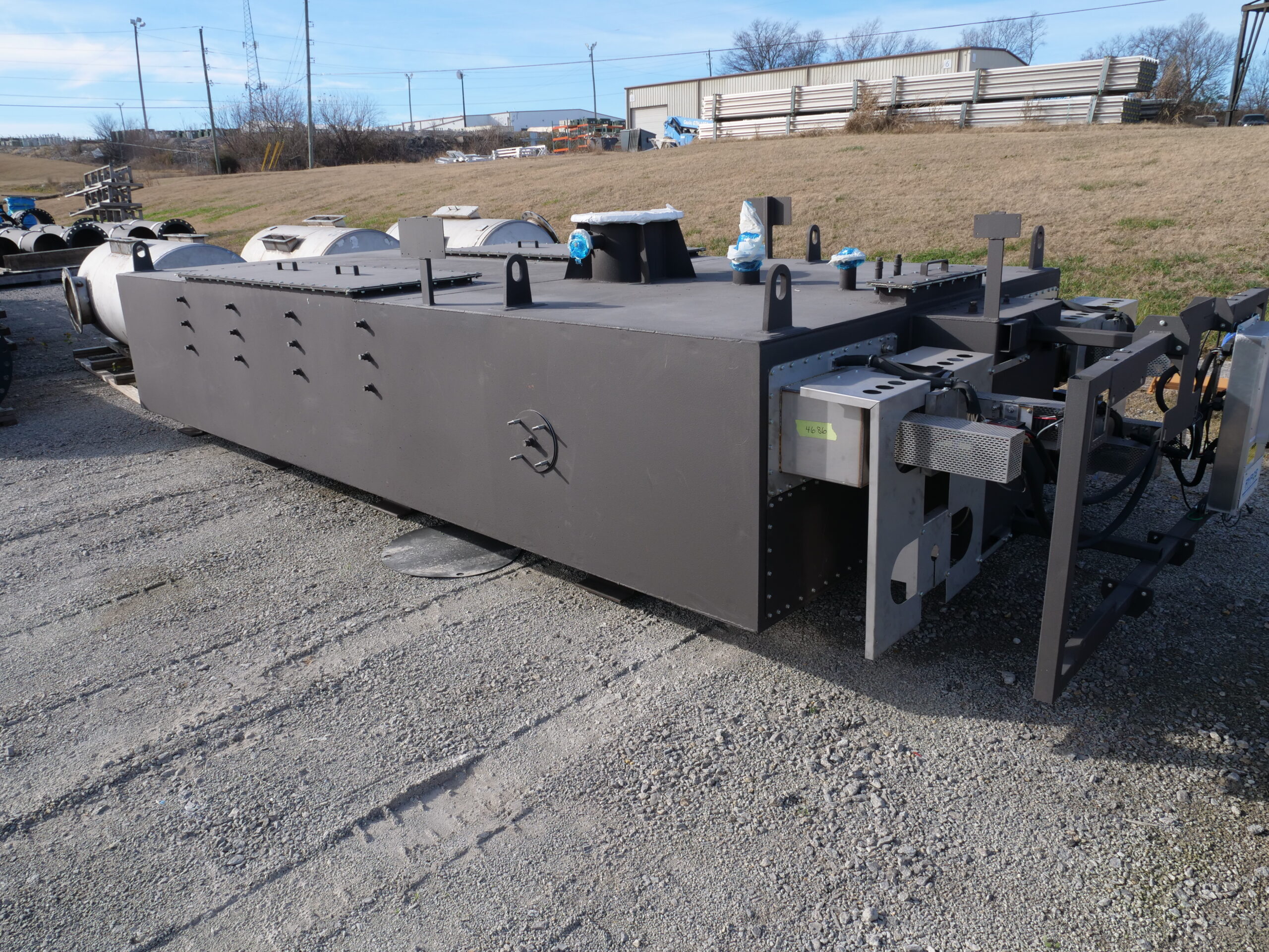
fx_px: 880
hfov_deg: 71.6
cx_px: 634
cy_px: 476
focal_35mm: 24
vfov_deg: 56.8
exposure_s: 1/400
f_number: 7.1
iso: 200
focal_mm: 12
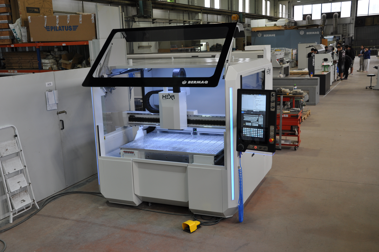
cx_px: 190
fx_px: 410
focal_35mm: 39
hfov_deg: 49.6
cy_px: 126
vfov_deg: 34.1
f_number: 5.6
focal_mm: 26
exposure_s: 1/30
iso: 220
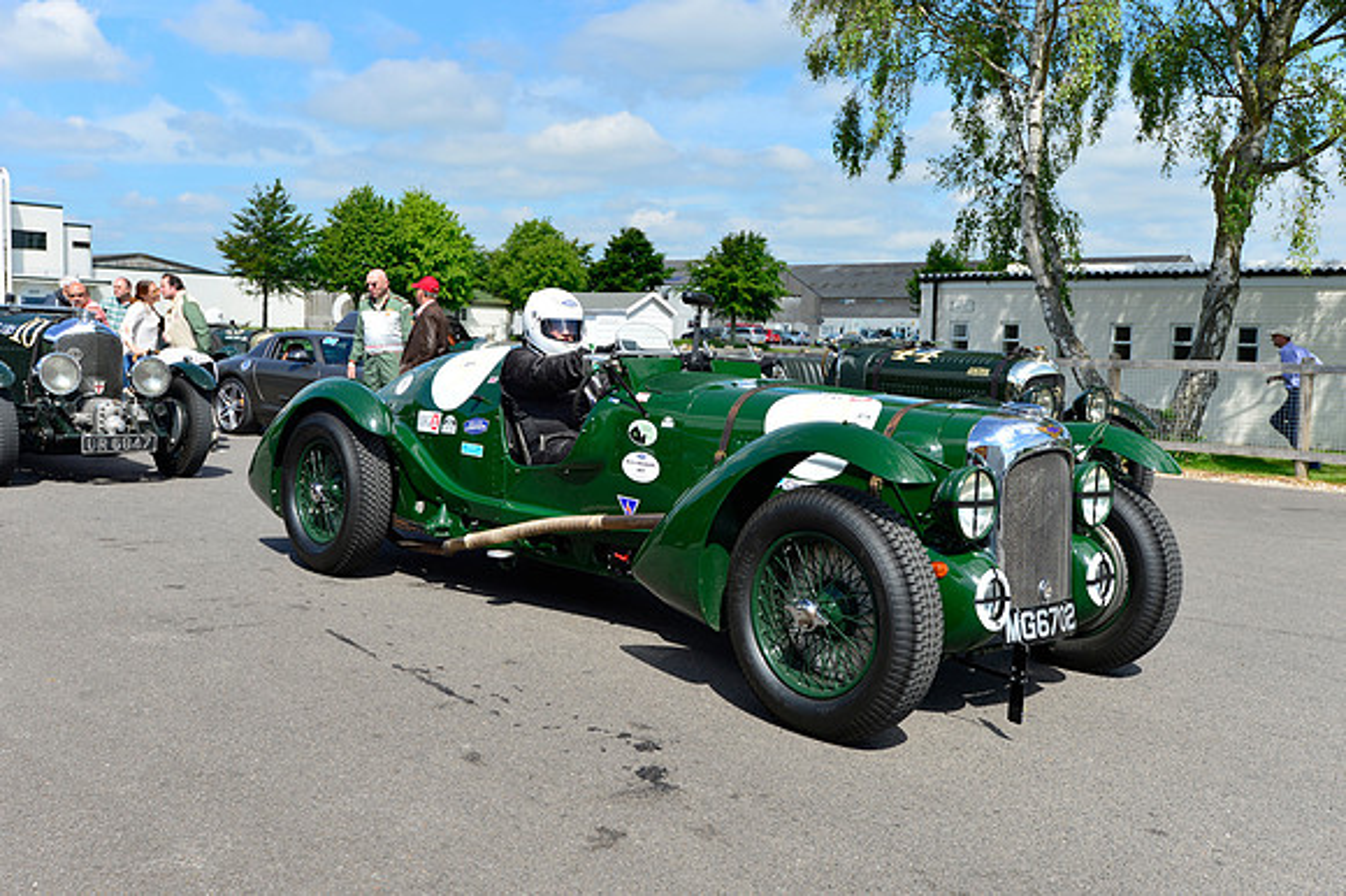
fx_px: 1196
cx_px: 673
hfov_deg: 58.7
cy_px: 448
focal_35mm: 32
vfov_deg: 41.1
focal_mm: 32
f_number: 7.1
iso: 100
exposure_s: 1/320
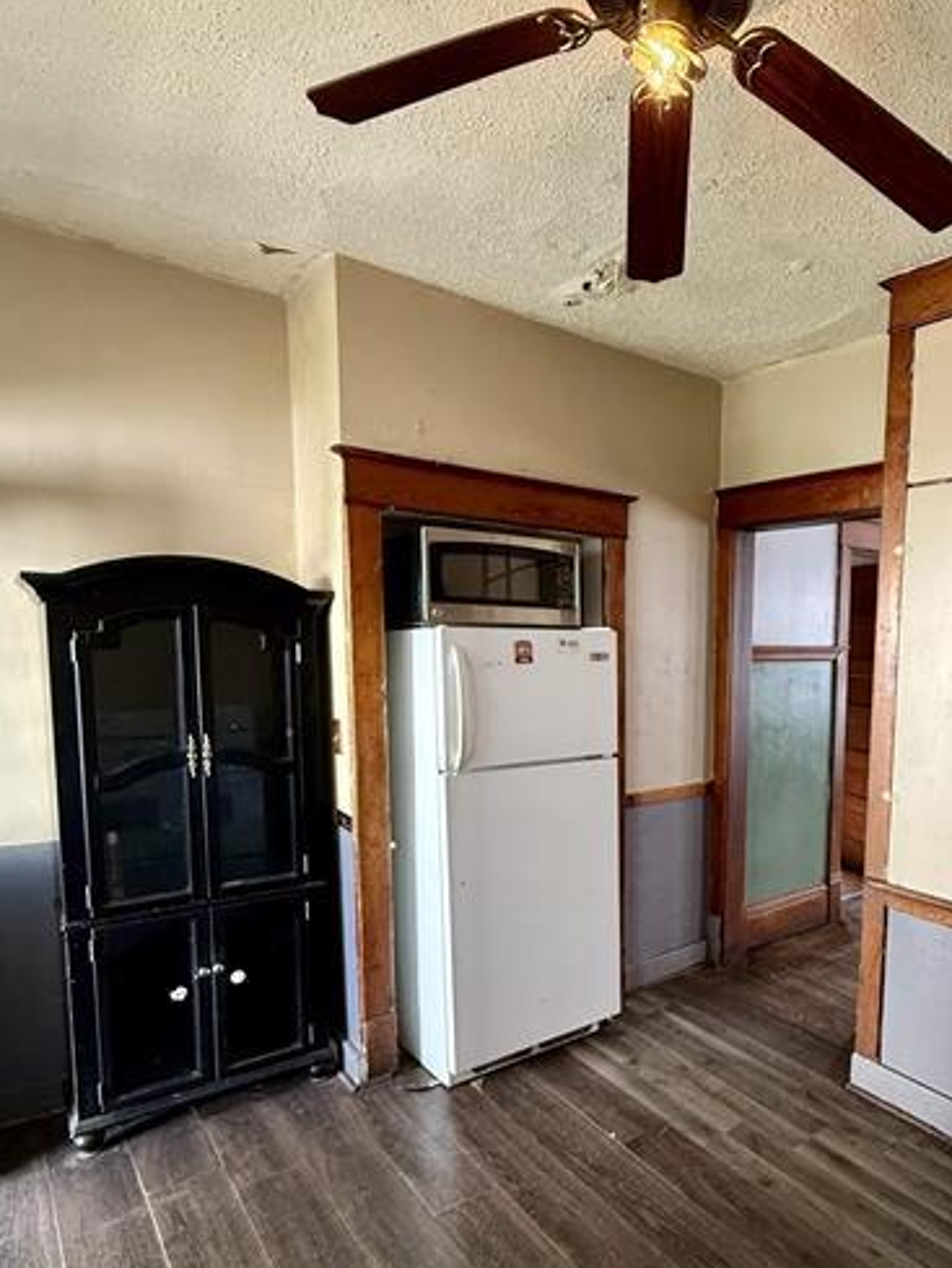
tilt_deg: -7.2
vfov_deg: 75.8
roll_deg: -1.5
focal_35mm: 22
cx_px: 706
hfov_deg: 58.2
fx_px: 806
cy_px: 736
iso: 320
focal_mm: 2.22
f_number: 2.2
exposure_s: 1/120
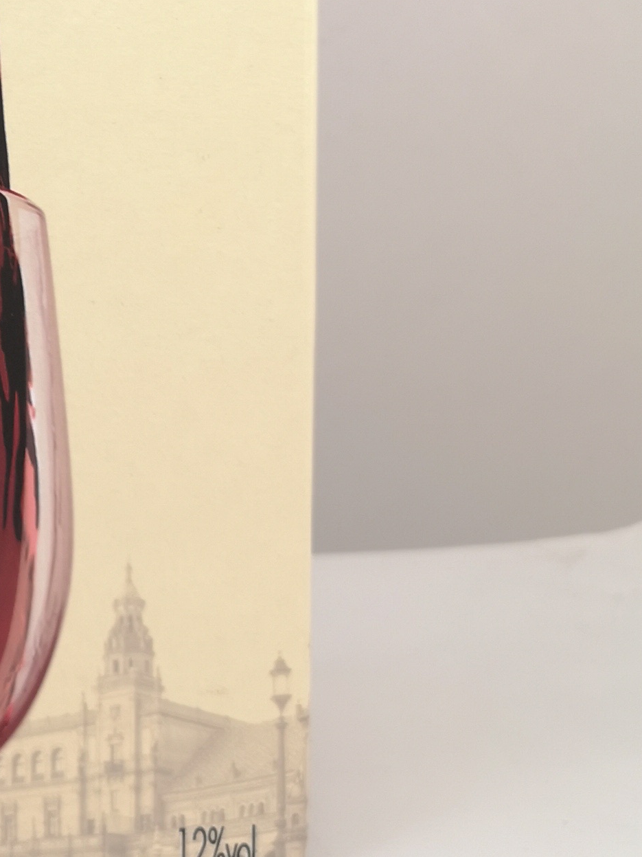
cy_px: 13
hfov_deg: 17.6
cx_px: -177
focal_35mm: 79
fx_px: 1954
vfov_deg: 23.7
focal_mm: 5.58
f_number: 1.8
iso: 50
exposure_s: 1/30
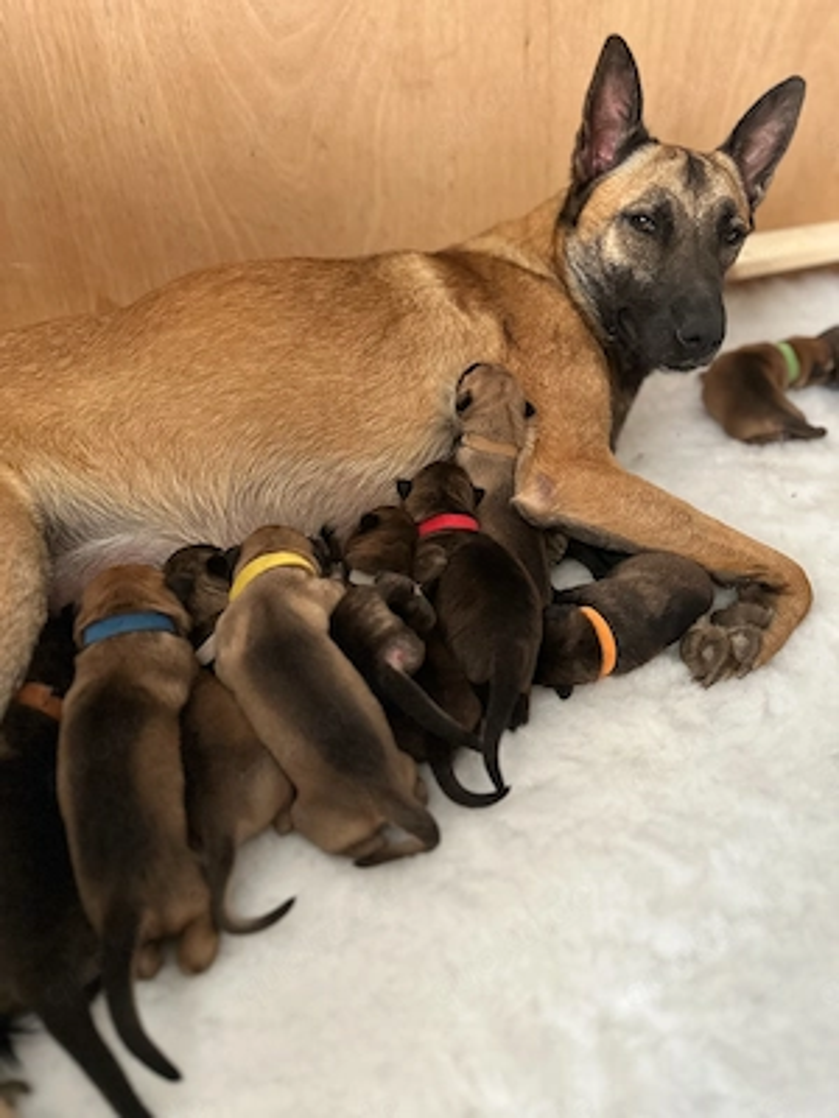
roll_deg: +2.3
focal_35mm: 24
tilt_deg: -34.6
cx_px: 420
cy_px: 559
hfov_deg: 56.8
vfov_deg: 71.6
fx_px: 776
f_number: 1.78
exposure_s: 1/60
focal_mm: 6.86
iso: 640
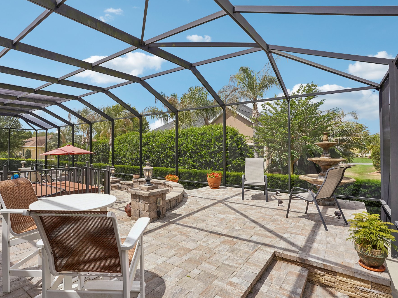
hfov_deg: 84.3
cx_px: 177
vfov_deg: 68.7
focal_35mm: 19
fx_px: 218
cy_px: 144
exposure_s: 1/30
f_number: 18
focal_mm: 17
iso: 100
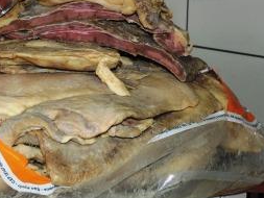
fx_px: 580
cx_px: 73
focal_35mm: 76
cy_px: 47
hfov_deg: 25.4
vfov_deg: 19.3
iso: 200
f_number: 3.4
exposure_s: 1/30
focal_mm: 7.6
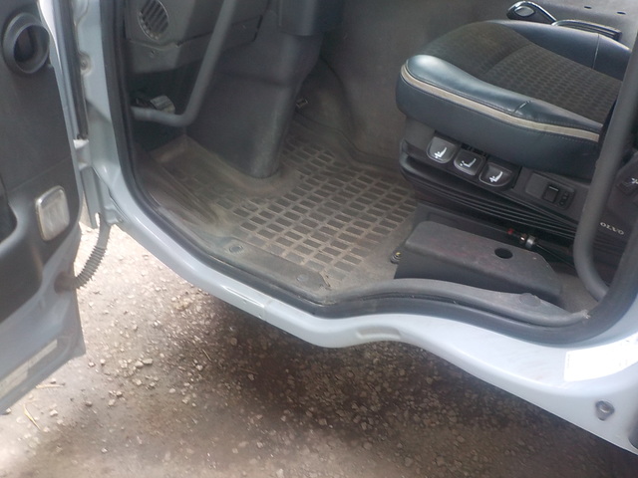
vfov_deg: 46.8
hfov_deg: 60.0
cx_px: 319
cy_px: 239
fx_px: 553
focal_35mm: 30
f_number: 3.3
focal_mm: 4.1
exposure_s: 1/30
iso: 180
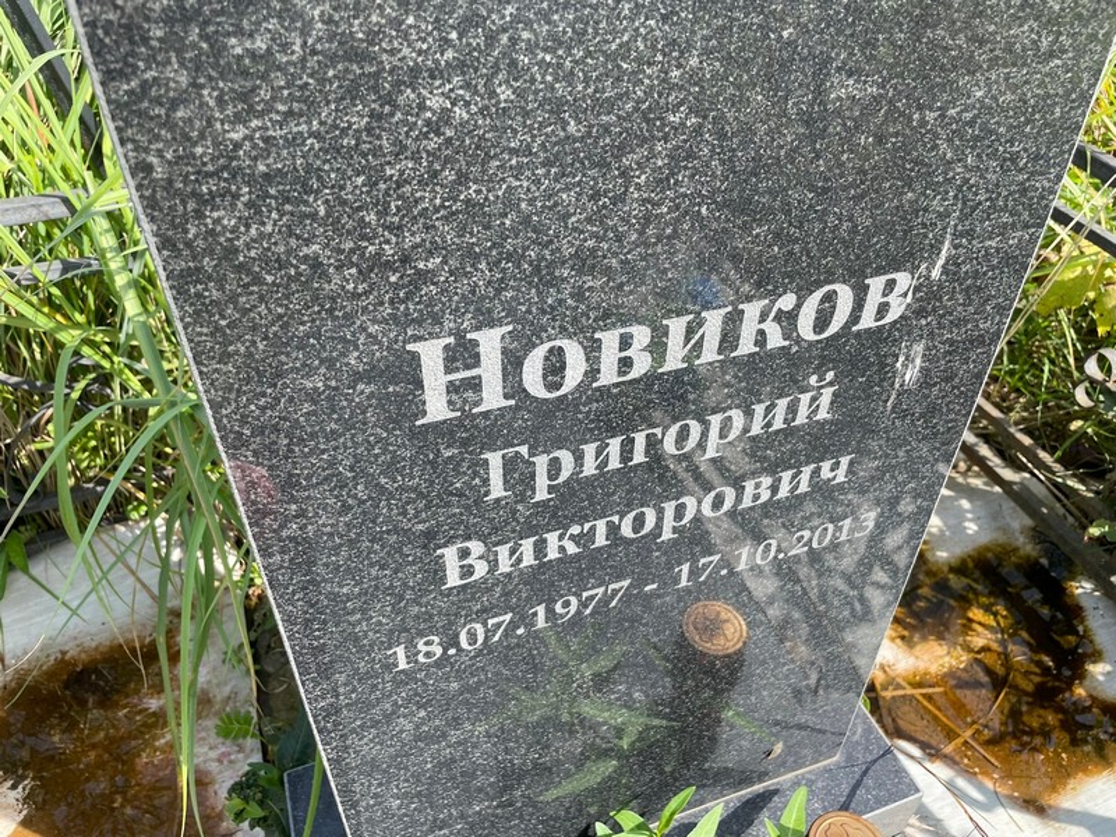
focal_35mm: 26
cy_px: 418
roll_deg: -1.2
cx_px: 558
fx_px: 838
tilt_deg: -42.4
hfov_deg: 67.3
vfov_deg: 53.1
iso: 32
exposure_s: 1/917
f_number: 1.6
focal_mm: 4.2
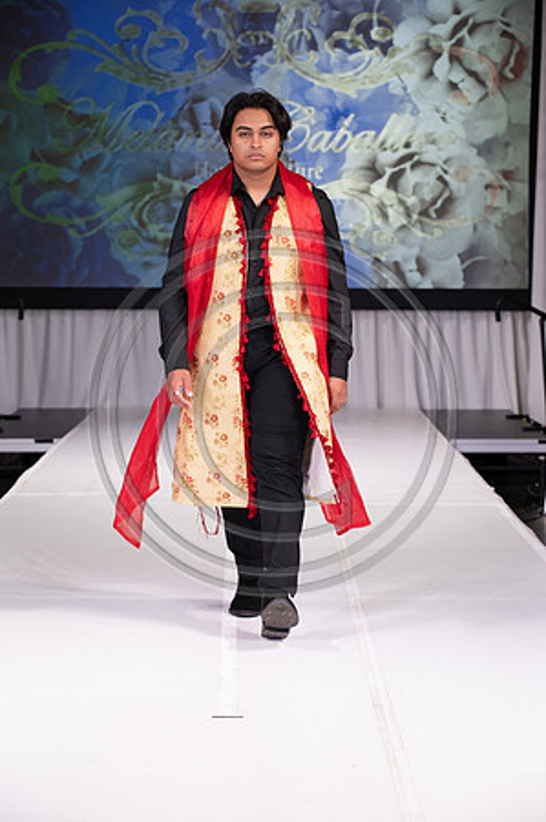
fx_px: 2098
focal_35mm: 92
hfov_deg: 14.8
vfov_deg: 22.2
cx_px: 273
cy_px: 411
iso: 2000
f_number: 5.6
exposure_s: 1/400
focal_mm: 92
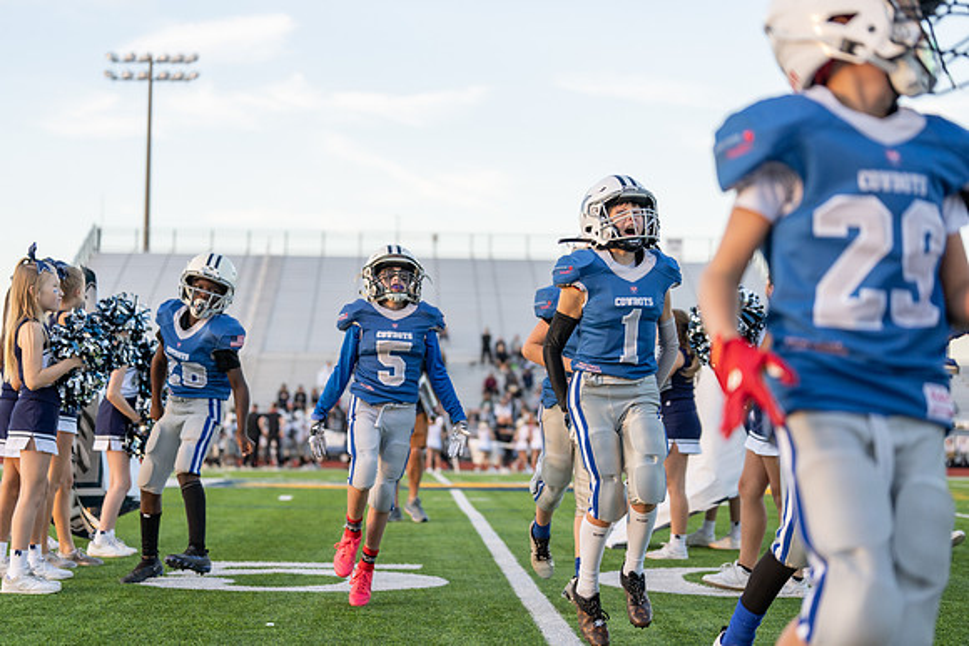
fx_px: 1885
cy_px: 323
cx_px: 484
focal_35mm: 70
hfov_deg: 28.8
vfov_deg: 19.5
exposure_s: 1/1250
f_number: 2.8
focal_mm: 70
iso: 640
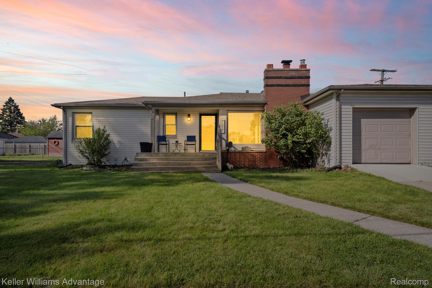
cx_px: 216
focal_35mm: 21
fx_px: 252
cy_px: 144
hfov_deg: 81.2
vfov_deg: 59.5
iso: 500
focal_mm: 21
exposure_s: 1/250
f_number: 8
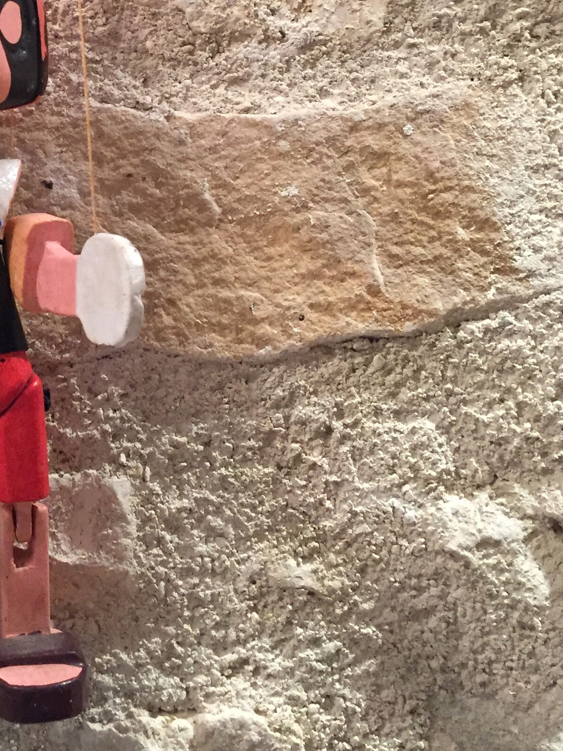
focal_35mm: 59
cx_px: 9
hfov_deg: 23.8
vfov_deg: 31.3
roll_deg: +0.0
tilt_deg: +7.0
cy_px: 84
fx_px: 1279
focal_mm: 4.15
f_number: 2.2
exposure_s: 1/33
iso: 250
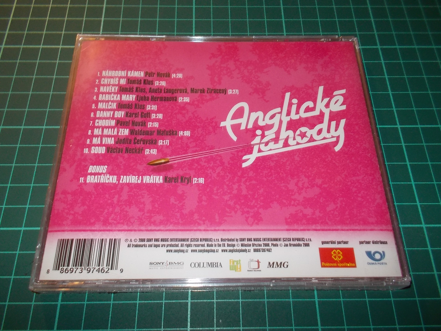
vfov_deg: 48.2
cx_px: 220
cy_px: 166
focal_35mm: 29
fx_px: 369
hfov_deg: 61.7
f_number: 3.3
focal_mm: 4.1
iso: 200
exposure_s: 1/30
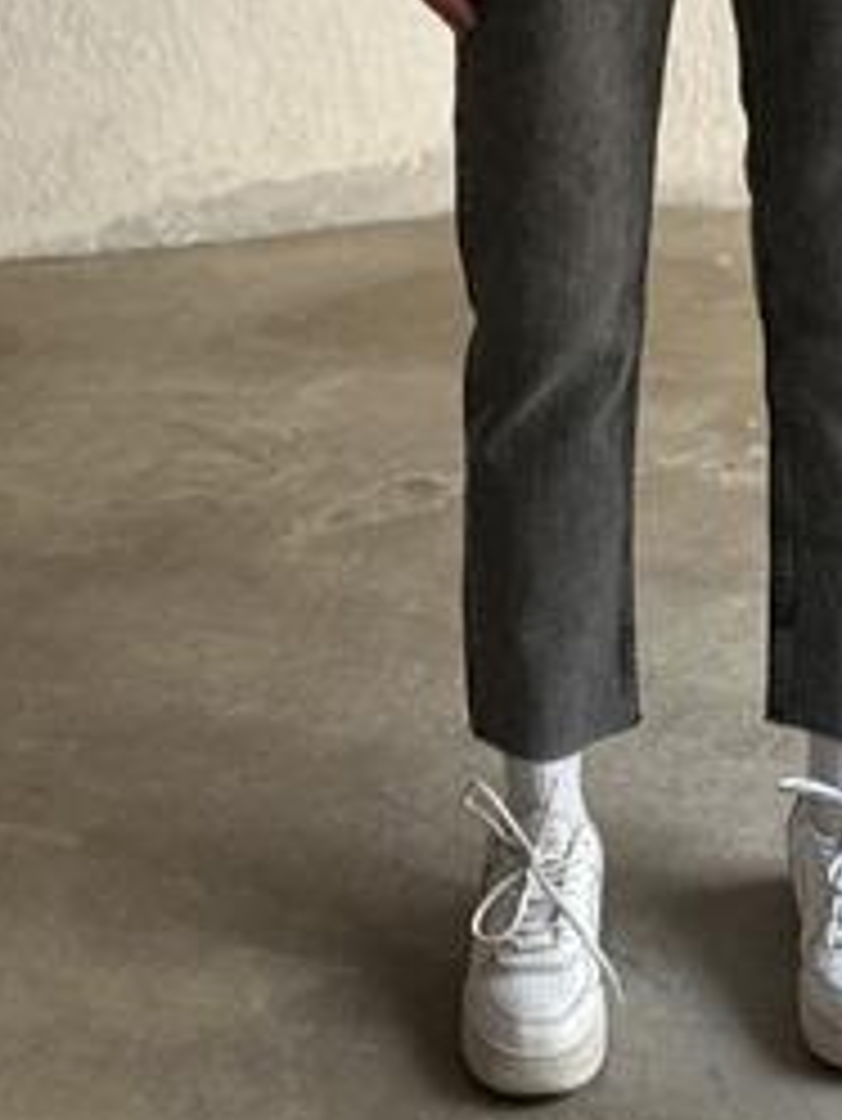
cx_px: 630
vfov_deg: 23.5
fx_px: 2657
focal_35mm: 82
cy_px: 234
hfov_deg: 17.9
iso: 250
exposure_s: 1/60
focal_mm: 6.86
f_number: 1.78
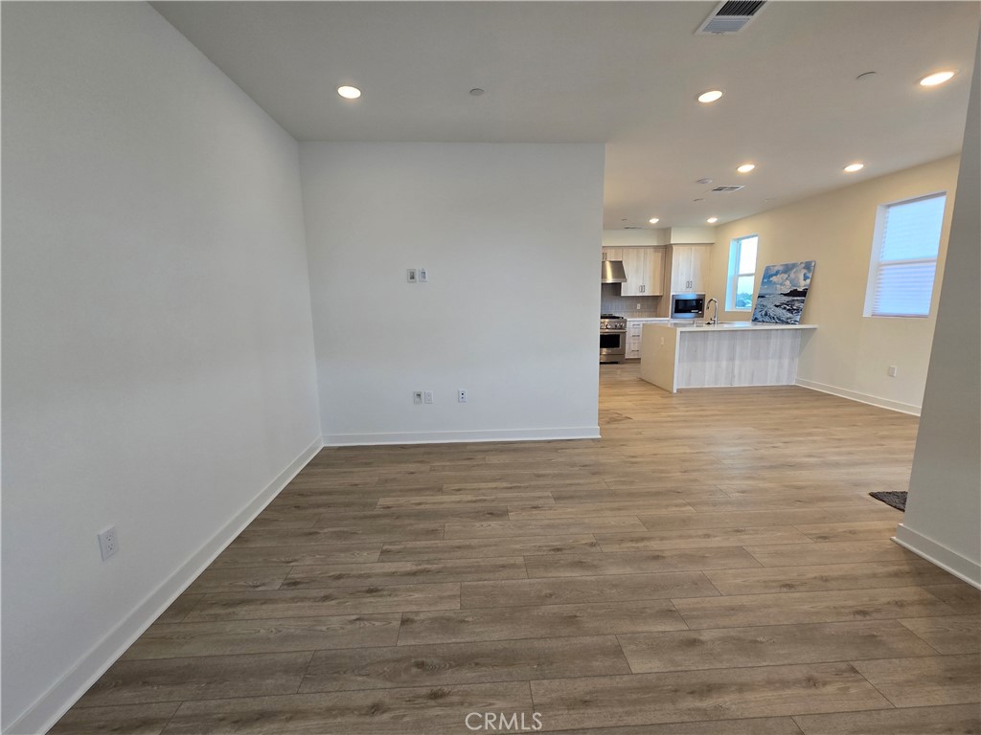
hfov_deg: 106.2
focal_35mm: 13
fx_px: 368
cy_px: 368
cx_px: 490
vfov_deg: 89.9
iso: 100
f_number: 2.2
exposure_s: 1/60
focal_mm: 2.2
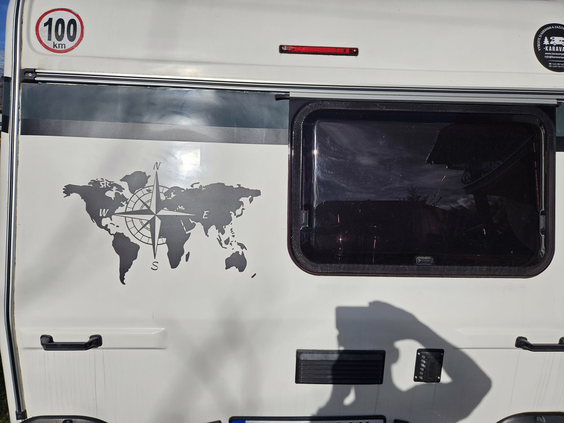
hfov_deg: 73.9
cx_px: 282
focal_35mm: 23
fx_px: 375
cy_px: 212
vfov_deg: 58.9
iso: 25
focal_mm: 5.4
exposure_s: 1/6101
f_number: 1.8
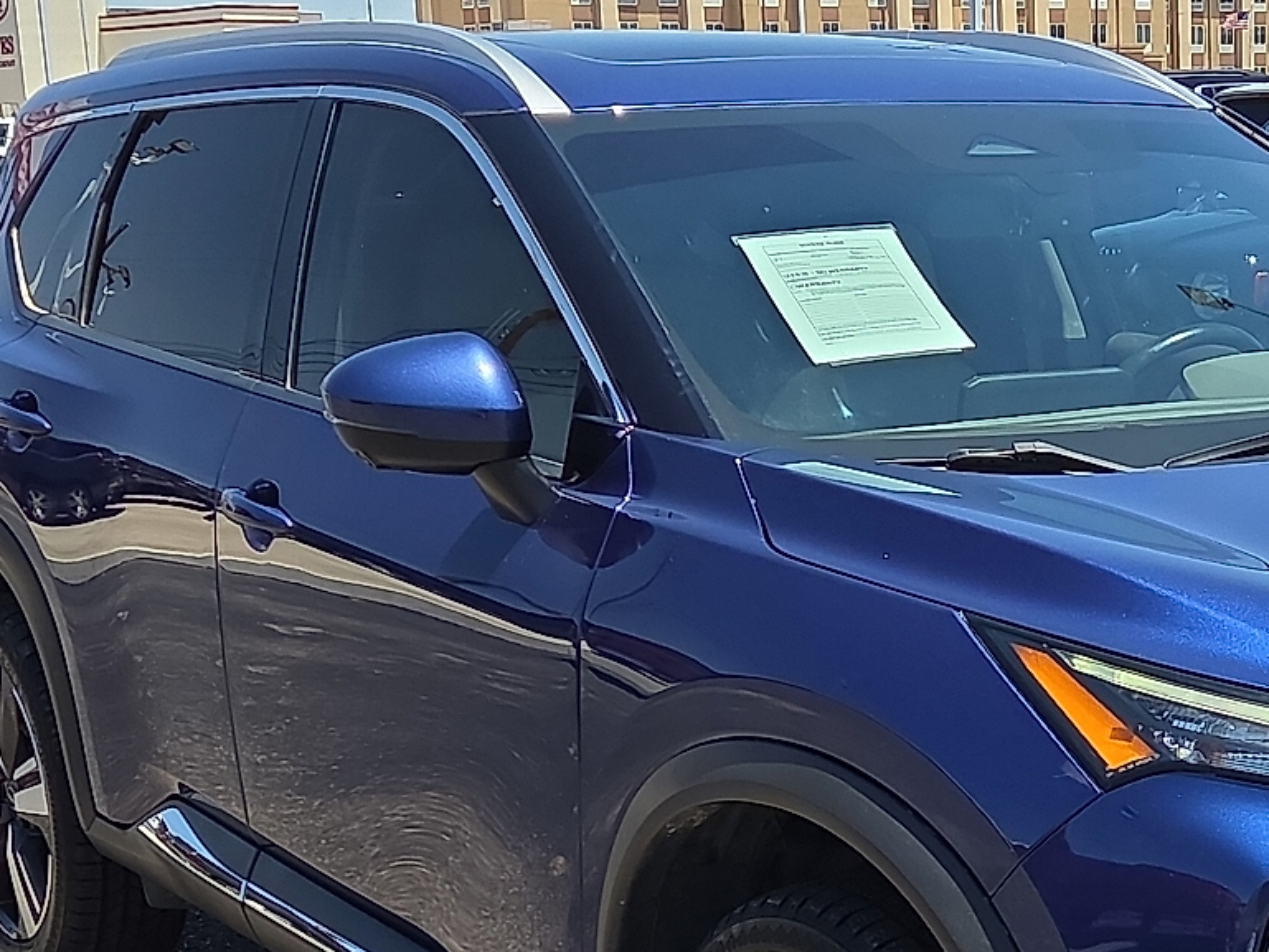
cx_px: 1074
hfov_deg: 24.8
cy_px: 799
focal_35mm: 77
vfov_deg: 18.9
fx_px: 2823
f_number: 1.8
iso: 25
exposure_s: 1/1250
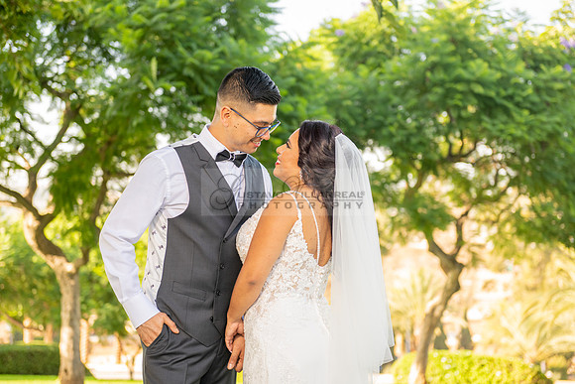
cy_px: 192
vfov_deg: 19.5
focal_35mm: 70
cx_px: 288
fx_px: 1118
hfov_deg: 28.8
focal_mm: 70
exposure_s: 1/200
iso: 200
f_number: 3.5
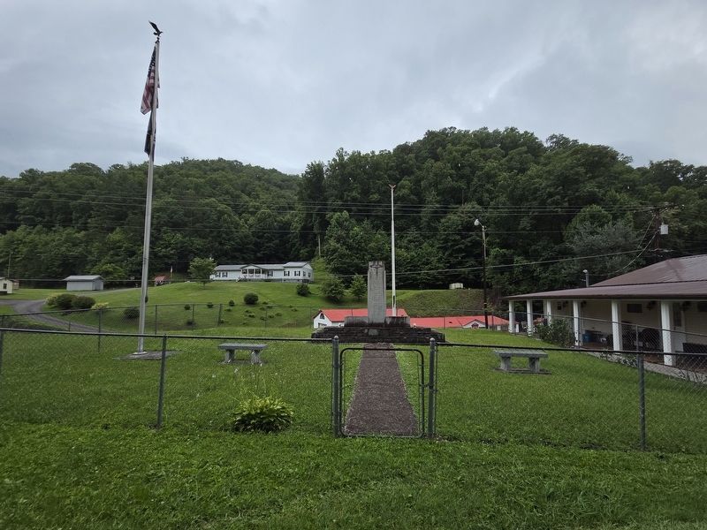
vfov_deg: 89.9
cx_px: 354
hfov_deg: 106.2
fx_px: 266
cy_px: 265
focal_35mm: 13
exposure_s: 1/1667
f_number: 2.2
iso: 100
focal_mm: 2.2
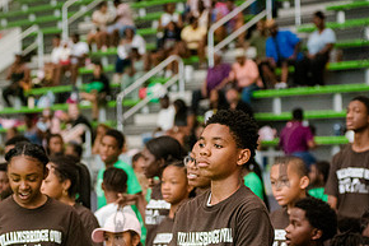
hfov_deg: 12.8
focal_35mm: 160
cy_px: 228
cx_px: 118
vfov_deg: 8.5
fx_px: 1639
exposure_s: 1/1000
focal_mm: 80
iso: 6400
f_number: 4
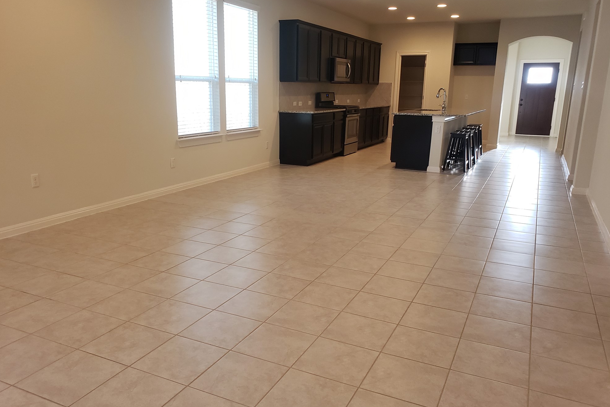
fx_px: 474
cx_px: 302
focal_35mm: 28
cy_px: 198
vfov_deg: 46.4
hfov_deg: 65.5
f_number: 2.4
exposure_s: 1/60
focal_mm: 4.3
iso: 250
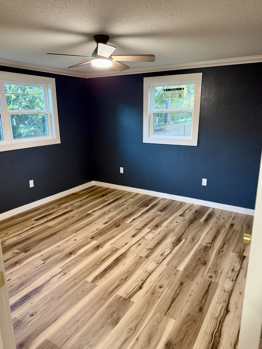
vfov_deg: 71.6
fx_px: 242
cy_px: 174
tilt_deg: -13.0
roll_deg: +0.4
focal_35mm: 24
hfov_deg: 56.8
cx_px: 131
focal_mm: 6.76
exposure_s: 1/60
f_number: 1.78
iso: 320
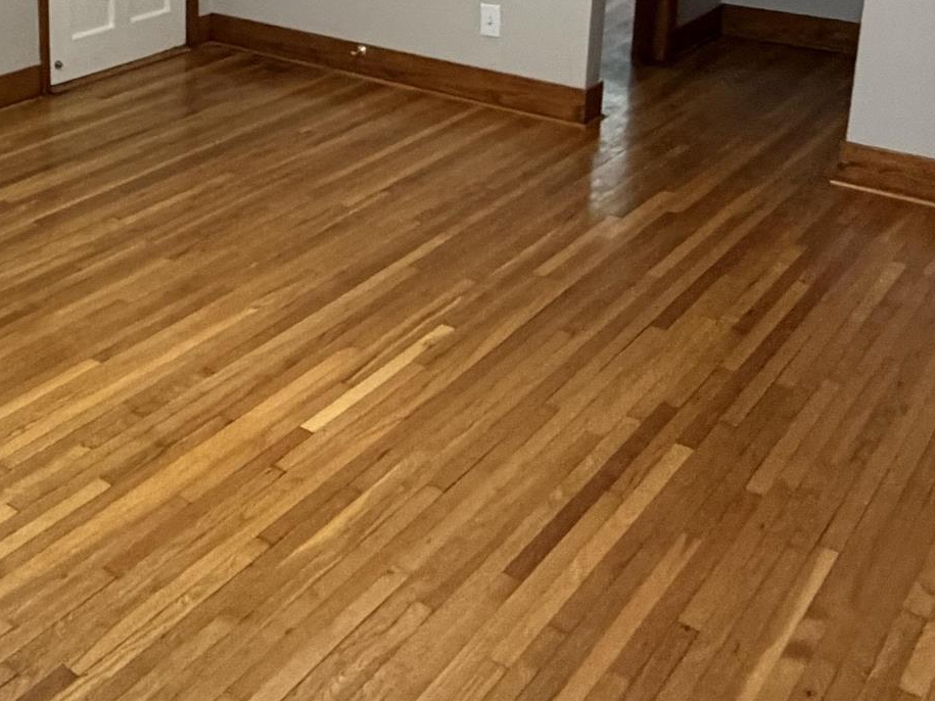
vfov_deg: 28.9
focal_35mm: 47
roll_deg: +1.4
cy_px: -3
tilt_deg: -12.7
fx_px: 1269
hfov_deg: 37.7
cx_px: 87
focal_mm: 2.22
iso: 640
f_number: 2.2
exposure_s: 1/60
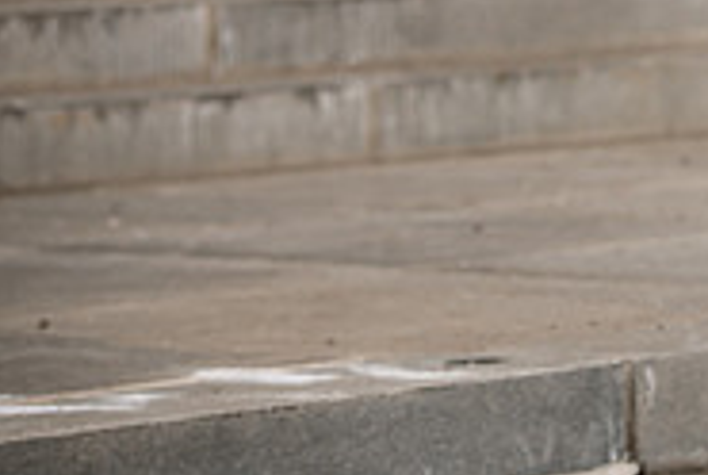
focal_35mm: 319
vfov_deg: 4.3
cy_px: -247
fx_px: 6284
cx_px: 1106
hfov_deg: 6.4
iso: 125
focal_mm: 102
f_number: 4
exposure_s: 1/500
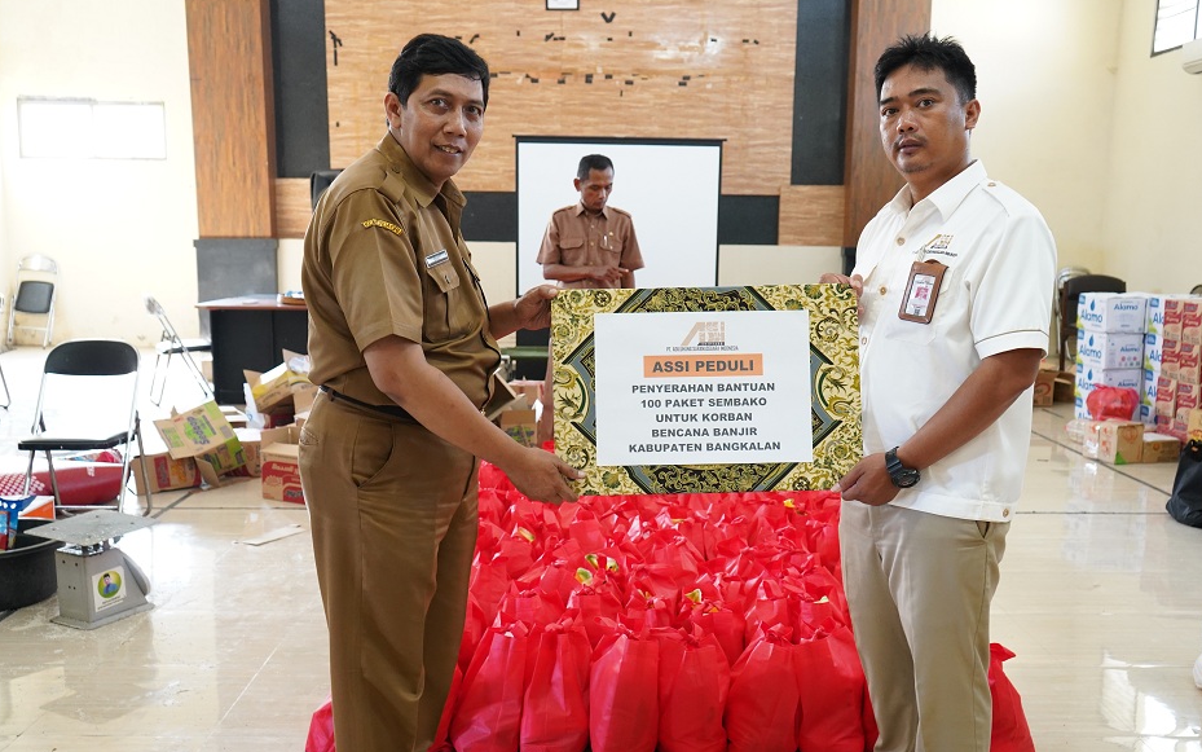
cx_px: 621
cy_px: 422
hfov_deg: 56.7
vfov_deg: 37.2
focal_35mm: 34
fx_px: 1114
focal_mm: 31
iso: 4000
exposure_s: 1/30
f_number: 4.5
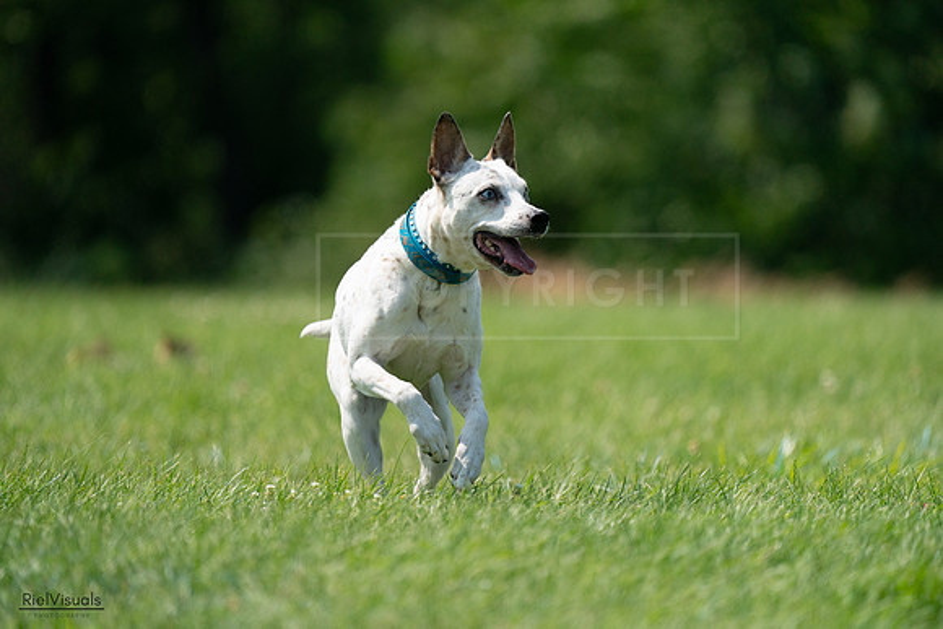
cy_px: 314
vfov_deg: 2.3
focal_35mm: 600
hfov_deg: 3.4
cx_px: 472
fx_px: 15720
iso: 800
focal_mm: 600
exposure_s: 1/4000
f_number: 6.3
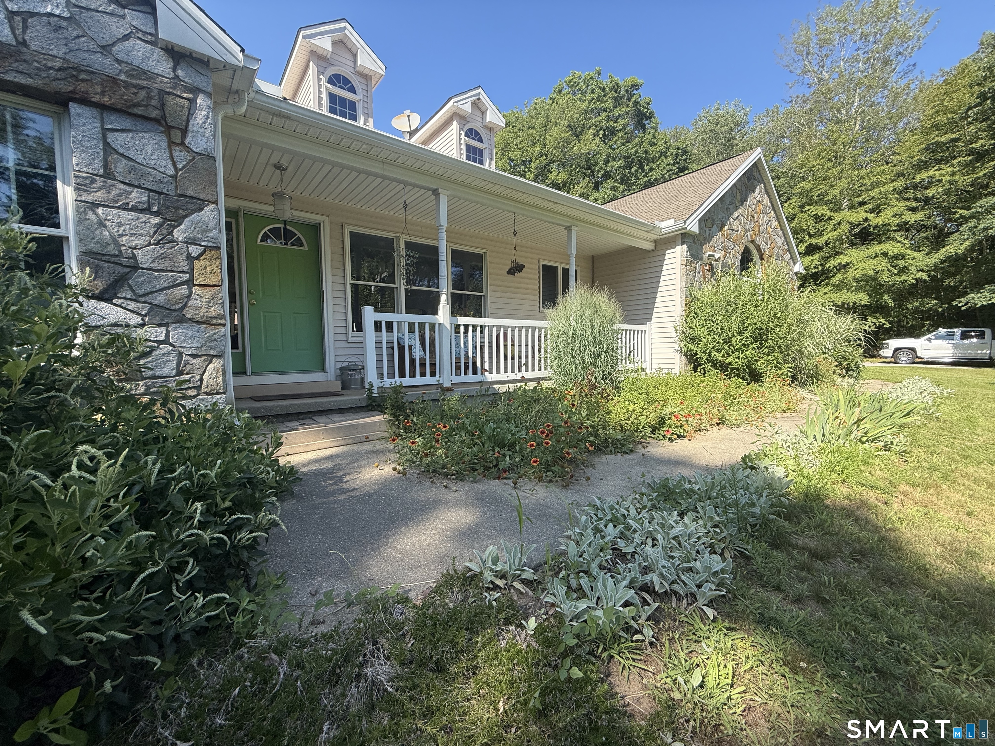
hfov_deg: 102.1
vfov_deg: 85.7
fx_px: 402
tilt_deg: -2.4
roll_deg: +0.9
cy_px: 373
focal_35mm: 14
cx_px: 498
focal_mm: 2.22
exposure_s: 1/717
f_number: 2.2
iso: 64
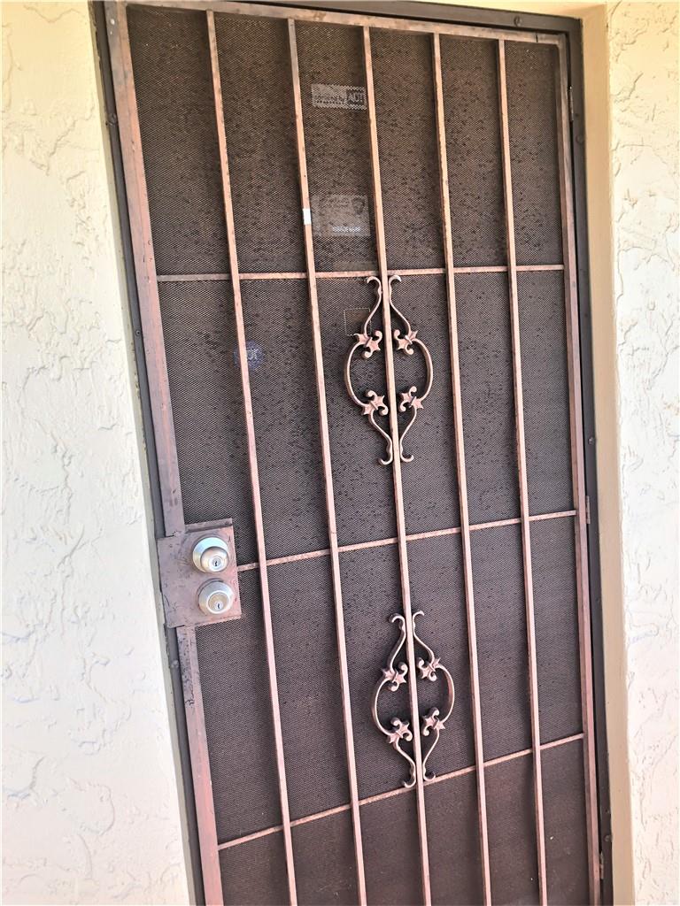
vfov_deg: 63.4
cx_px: 340
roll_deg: +4.1
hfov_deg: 49.7
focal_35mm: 28
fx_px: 733
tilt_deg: -8.5
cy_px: 453
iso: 20
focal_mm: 3.99
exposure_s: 1/125
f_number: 1.8
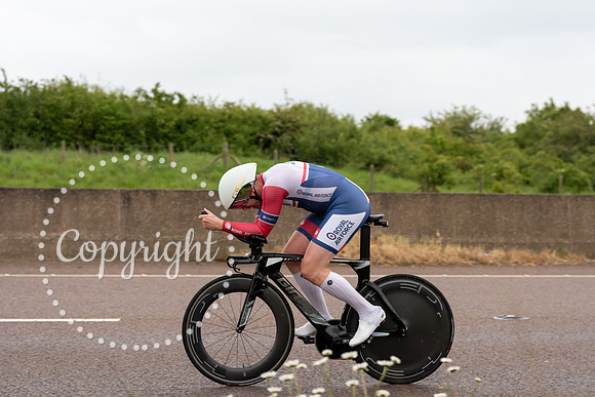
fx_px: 1213
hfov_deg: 27.6
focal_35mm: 73
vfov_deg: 18.6
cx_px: 312
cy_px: 208
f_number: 3.5
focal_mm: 70
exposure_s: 1/1000
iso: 500
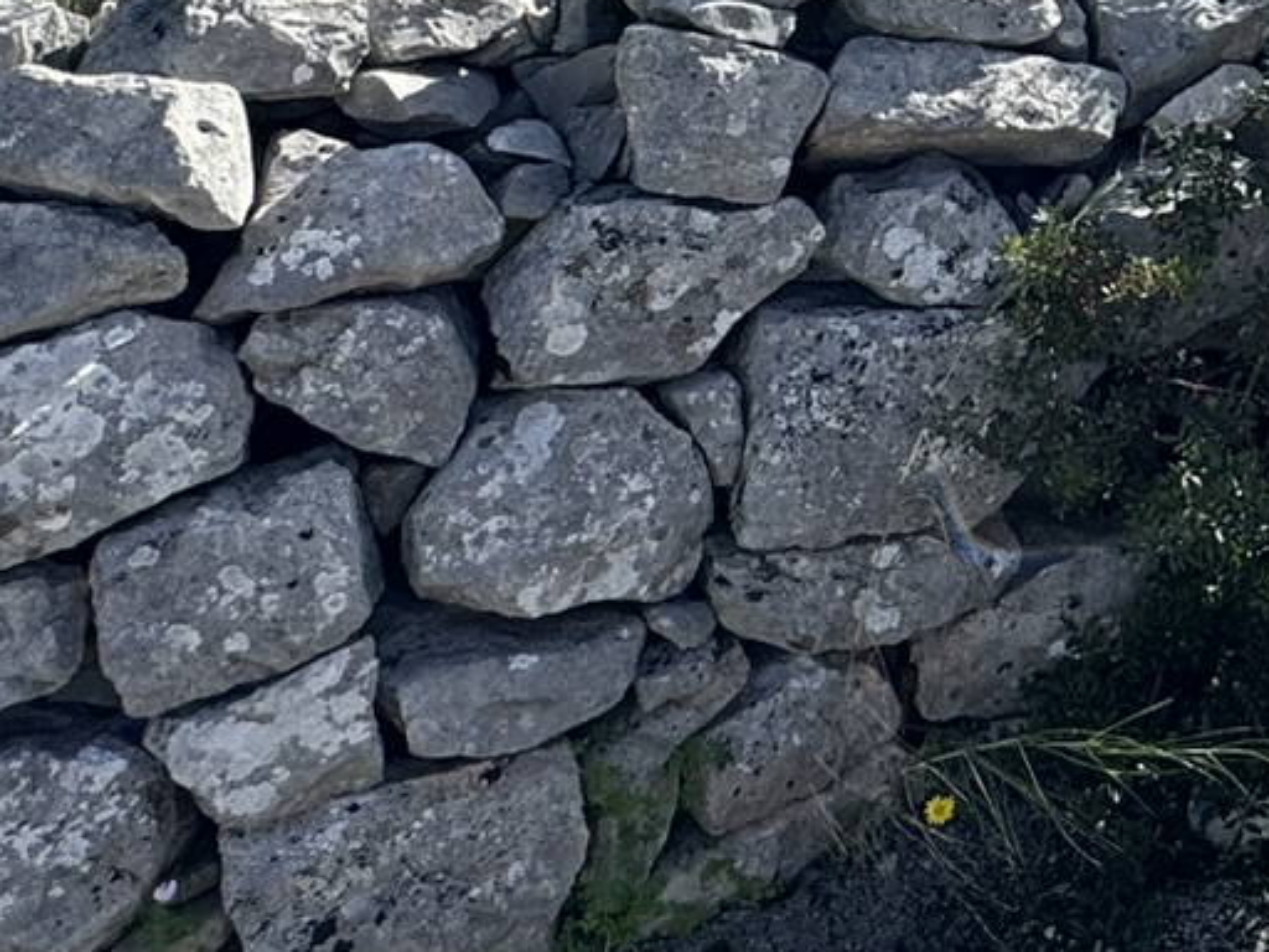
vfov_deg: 22.3
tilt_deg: -0.4
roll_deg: +3.2
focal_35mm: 56
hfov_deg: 28.2
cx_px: 1658
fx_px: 2053
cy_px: -409
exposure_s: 1/1063
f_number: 2.2
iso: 50
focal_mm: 2.22
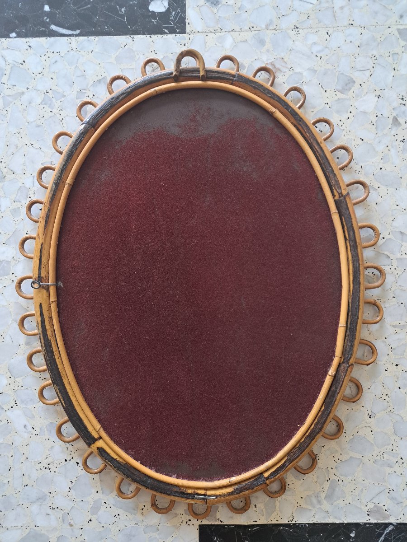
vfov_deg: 71.6
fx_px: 376
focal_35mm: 24
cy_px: 271
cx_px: 204
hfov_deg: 56.8
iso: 200
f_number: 1.8
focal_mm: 5.23
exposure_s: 1/50
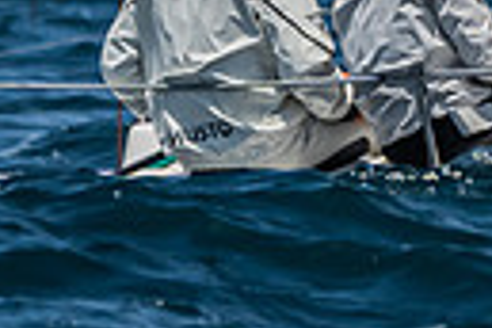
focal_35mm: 2288
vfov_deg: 0.6
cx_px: 425
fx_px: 31267
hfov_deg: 0.9
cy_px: -599
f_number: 6.3
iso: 400
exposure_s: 1/2500
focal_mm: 280
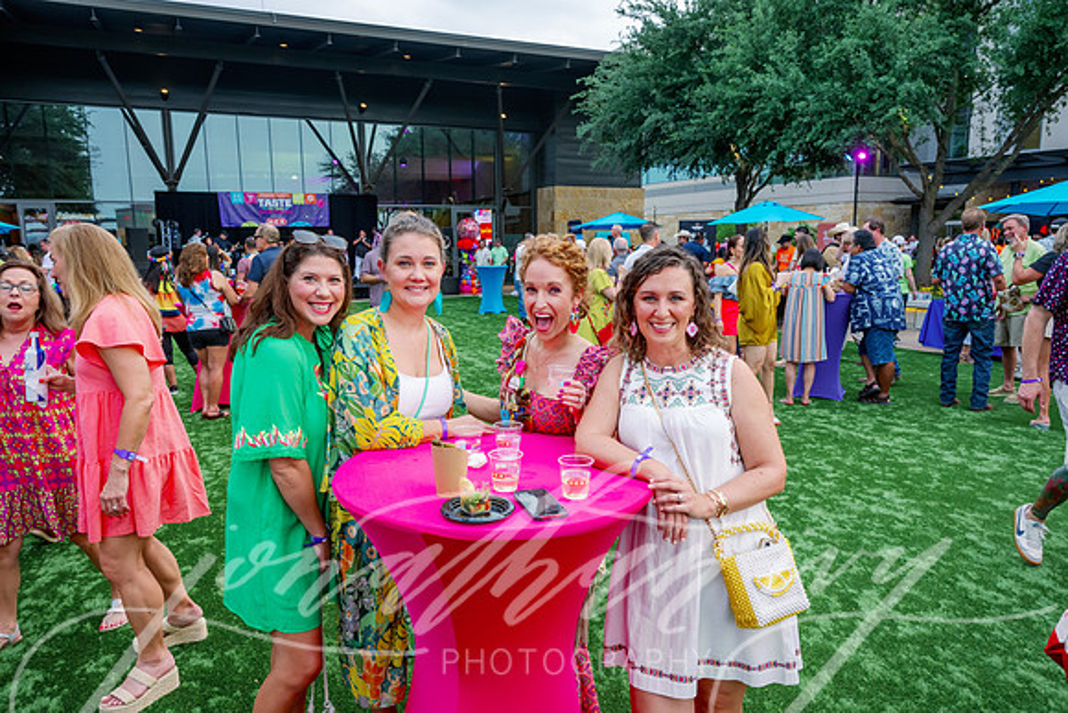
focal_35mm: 26
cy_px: 356
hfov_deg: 69.4
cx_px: 534
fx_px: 771
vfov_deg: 49.6
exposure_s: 1/200
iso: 640
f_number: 5
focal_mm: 26
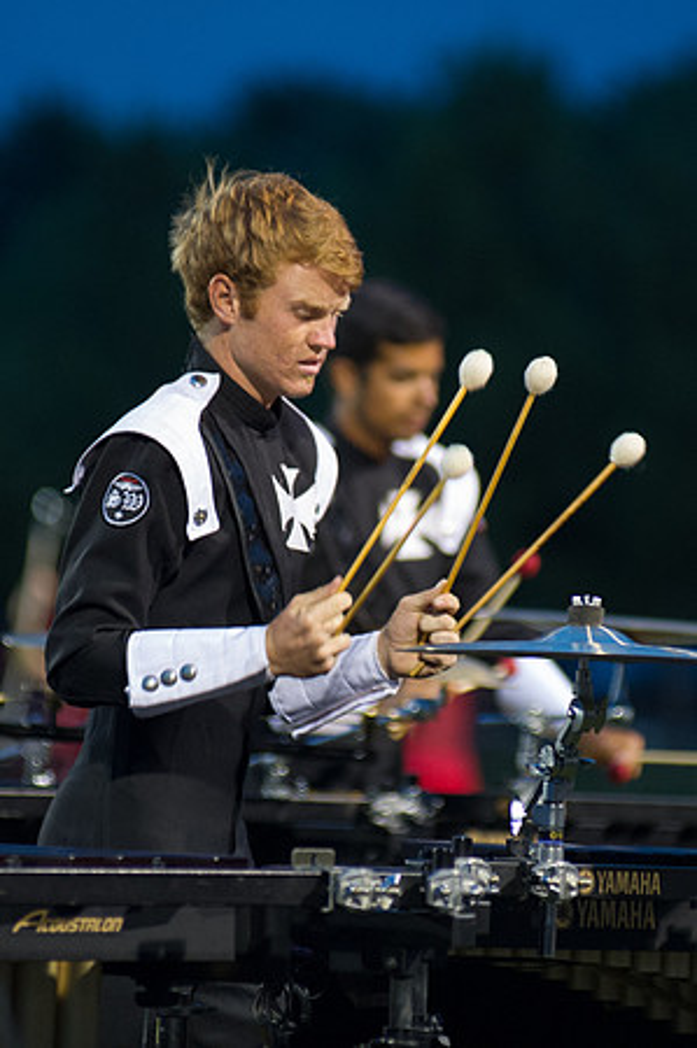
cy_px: 443
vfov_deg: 5.9
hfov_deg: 4.0
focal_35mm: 347
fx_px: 10101
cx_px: 368
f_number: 2.8
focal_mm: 200
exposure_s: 1/160
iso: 3600
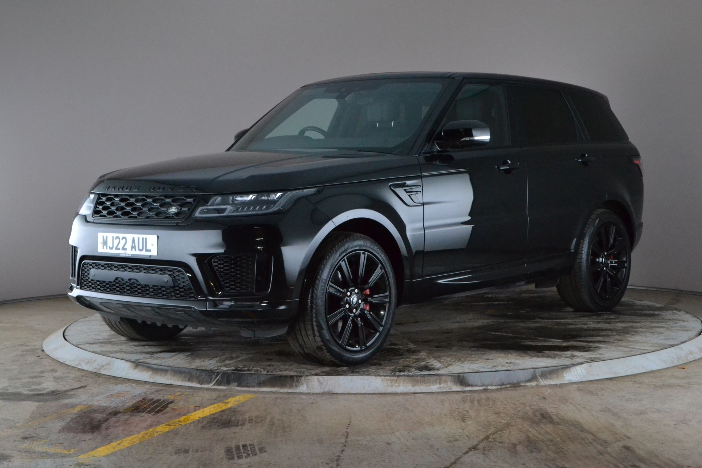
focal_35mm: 60
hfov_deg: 33.4
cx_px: 351
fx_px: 1170
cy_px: 234
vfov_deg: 22.6
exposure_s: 1/50
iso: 3200
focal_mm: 40
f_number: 11
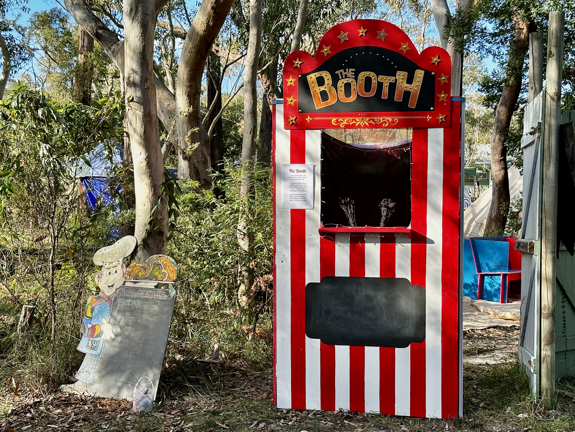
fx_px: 947
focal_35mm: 57
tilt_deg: +0.4
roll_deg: -0.4
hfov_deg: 33.8
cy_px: 225
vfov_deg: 25.7
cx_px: 305
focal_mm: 6.86
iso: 64
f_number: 1.78
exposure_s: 1/475
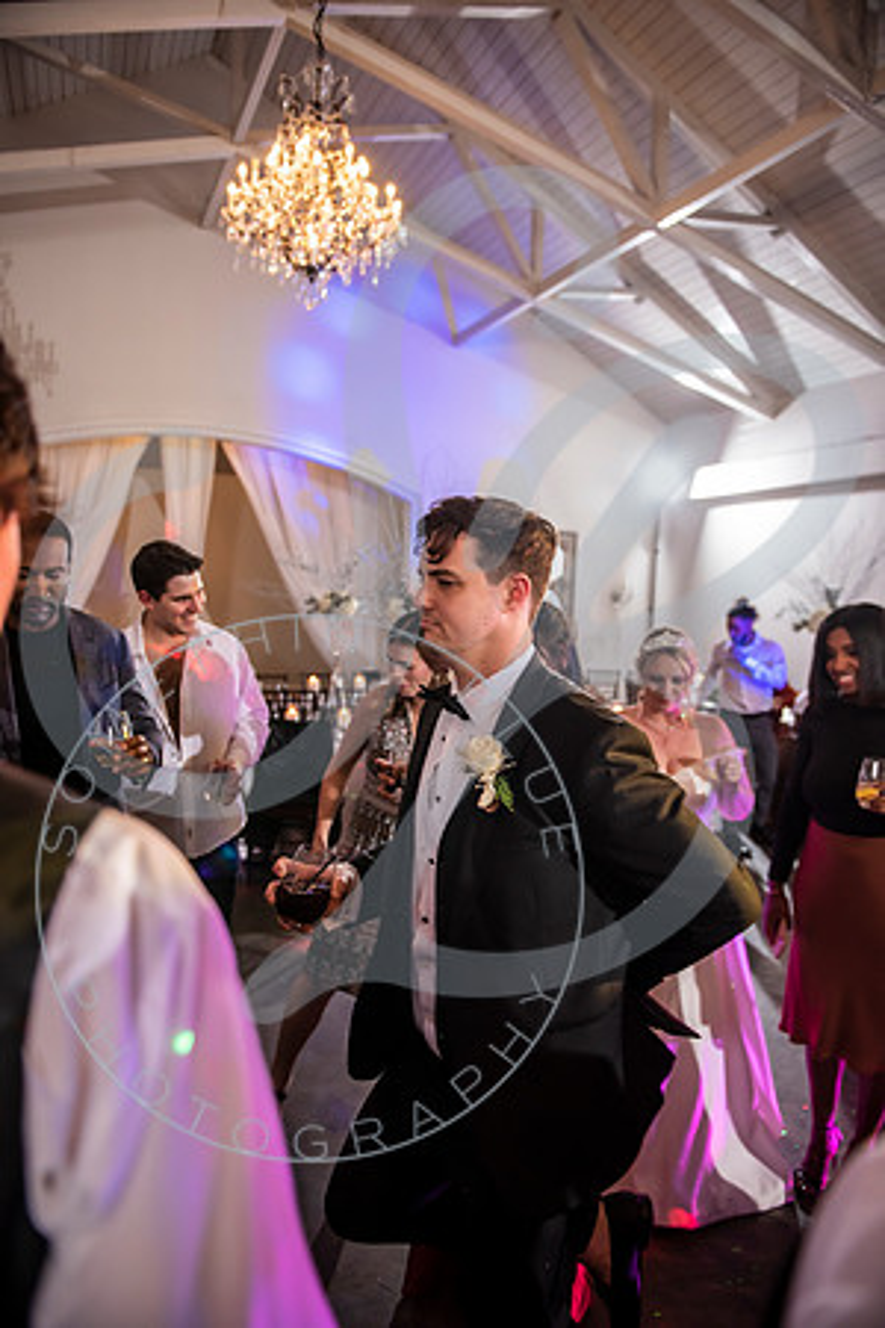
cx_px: 442
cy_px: 664
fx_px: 885
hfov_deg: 53.1
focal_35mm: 24
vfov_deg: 73.7
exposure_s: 1/125
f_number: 2.8
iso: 1600
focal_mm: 24
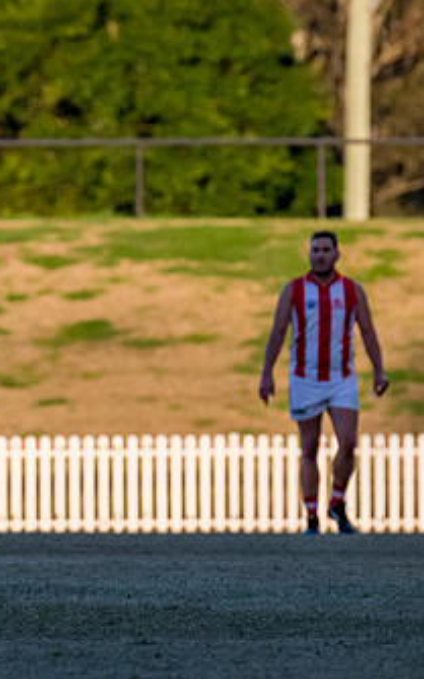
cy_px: 335
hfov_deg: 1.5
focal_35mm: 862
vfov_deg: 2.4
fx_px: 15958
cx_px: -186
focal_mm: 300
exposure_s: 1/1600
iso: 800
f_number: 5
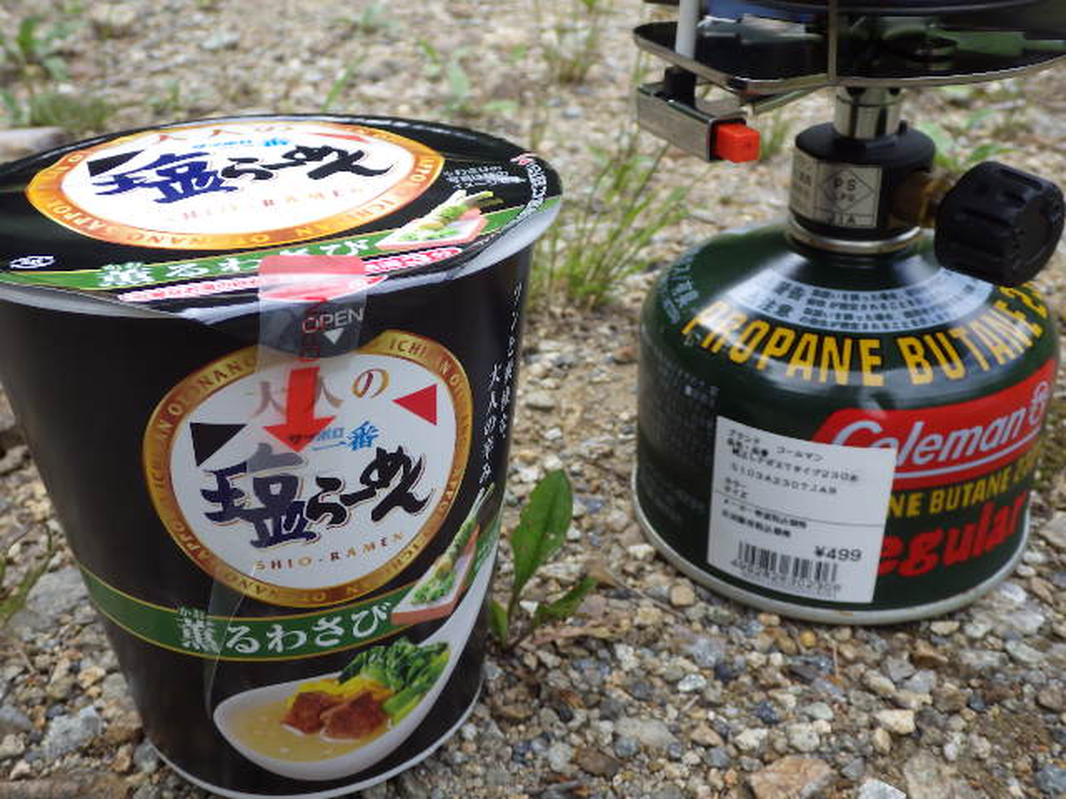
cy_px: 400
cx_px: 533
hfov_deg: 51.4
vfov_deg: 39.7
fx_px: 1109
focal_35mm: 36
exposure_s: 1/200
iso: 125
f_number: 3.5
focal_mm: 6.4
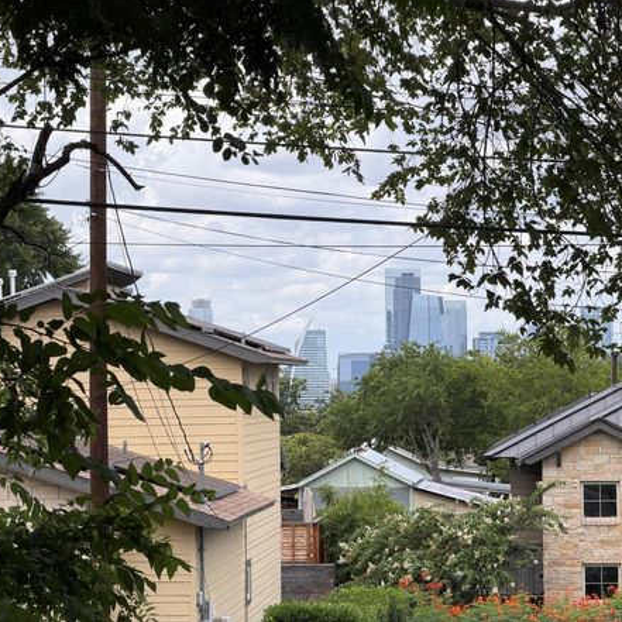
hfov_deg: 14.6
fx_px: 2419
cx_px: 398
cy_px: 310
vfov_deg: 14.7
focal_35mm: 119
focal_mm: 16.89
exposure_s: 1/638
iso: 25
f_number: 2.8
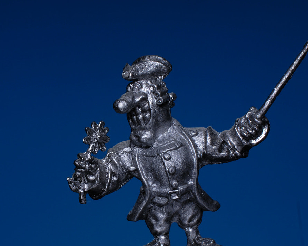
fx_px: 921
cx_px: 136
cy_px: 151
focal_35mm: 101
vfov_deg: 15.2
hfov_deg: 19.0
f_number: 16
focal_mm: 40
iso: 100
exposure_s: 1/10
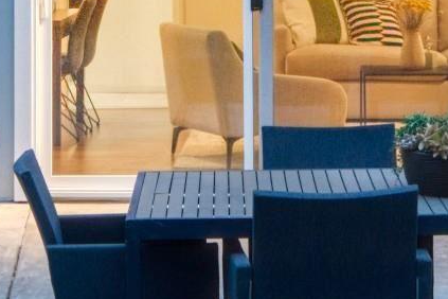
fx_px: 2028
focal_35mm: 163
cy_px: -87
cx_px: 387
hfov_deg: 12.5
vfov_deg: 8.3
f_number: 8
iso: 400
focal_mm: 23
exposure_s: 1/80
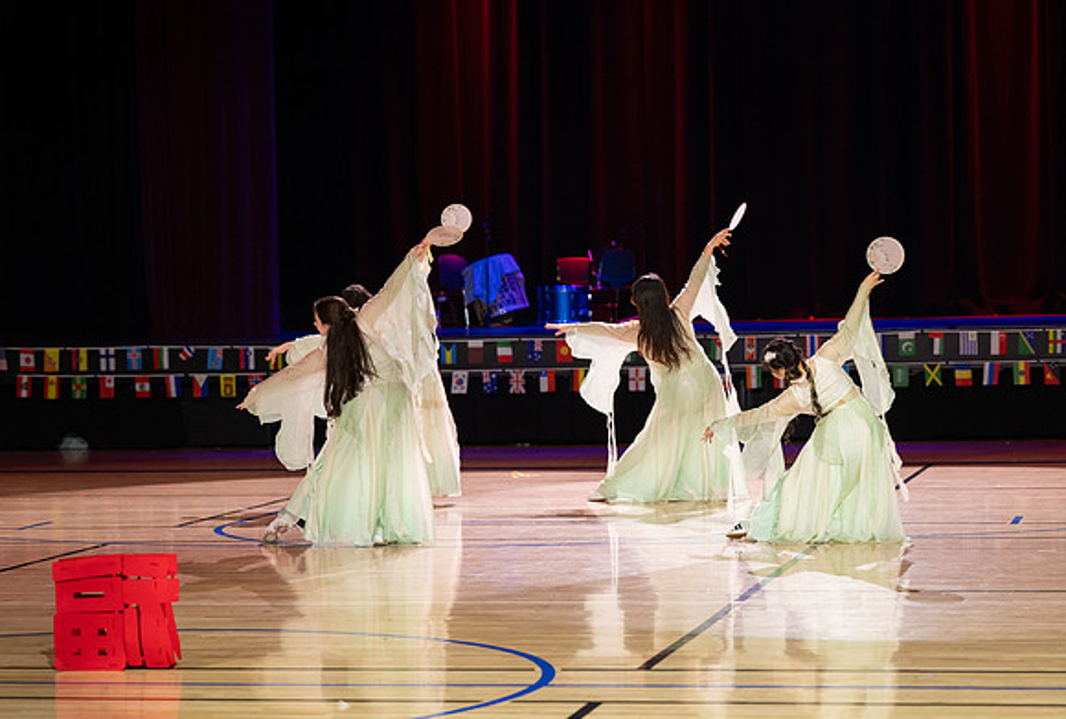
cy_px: 420
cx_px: 545
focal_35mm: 106
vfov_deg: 13.0
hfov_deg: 19.2
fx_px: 3149
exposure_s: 1/100
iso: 1000
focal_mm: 90
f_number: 2.8
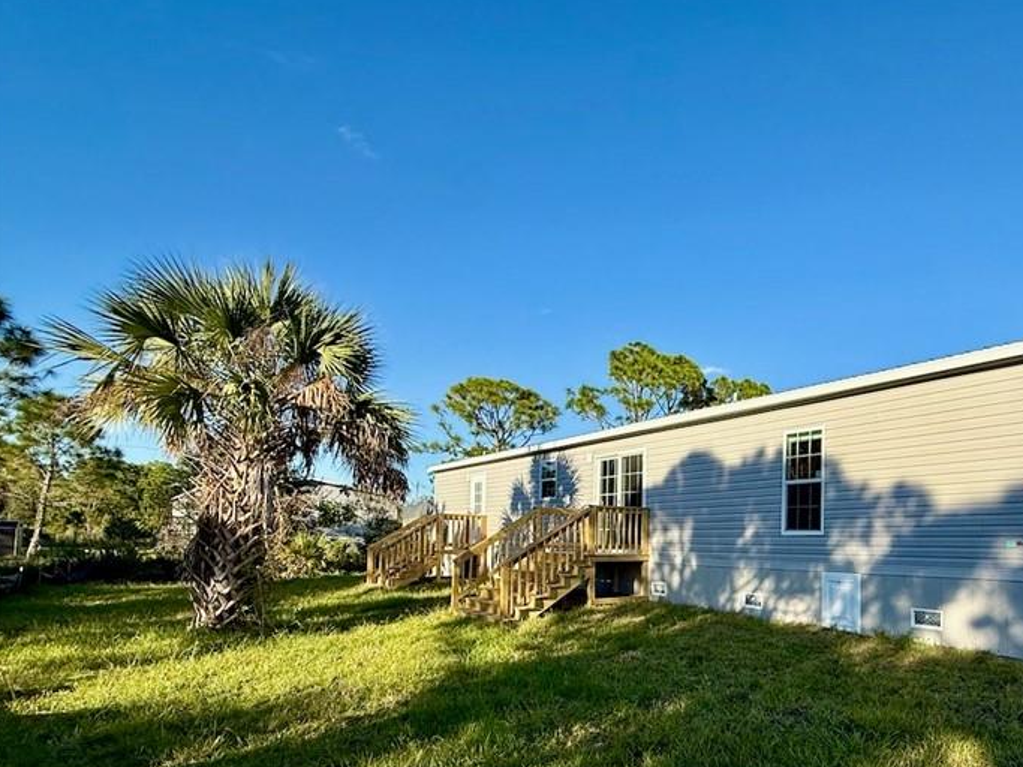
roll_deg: +0.2
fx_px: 620
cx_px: 758
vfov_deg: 61.7
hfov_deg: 73.8
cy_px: 518
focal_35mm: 21
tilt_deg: +4.2
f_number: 2.2
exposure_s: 1/1613
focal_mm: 2.22
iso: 50
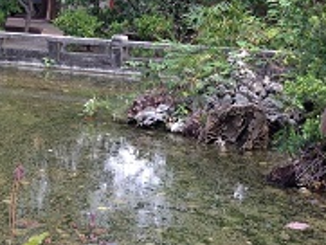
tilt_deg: -20.1
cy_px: 259
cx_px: 130
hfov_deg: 23.8
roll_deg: -1.4
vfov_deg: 17.5
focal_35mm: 82
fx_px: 773
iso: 50
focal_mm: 4.12
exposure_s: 1/120
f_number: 2.4
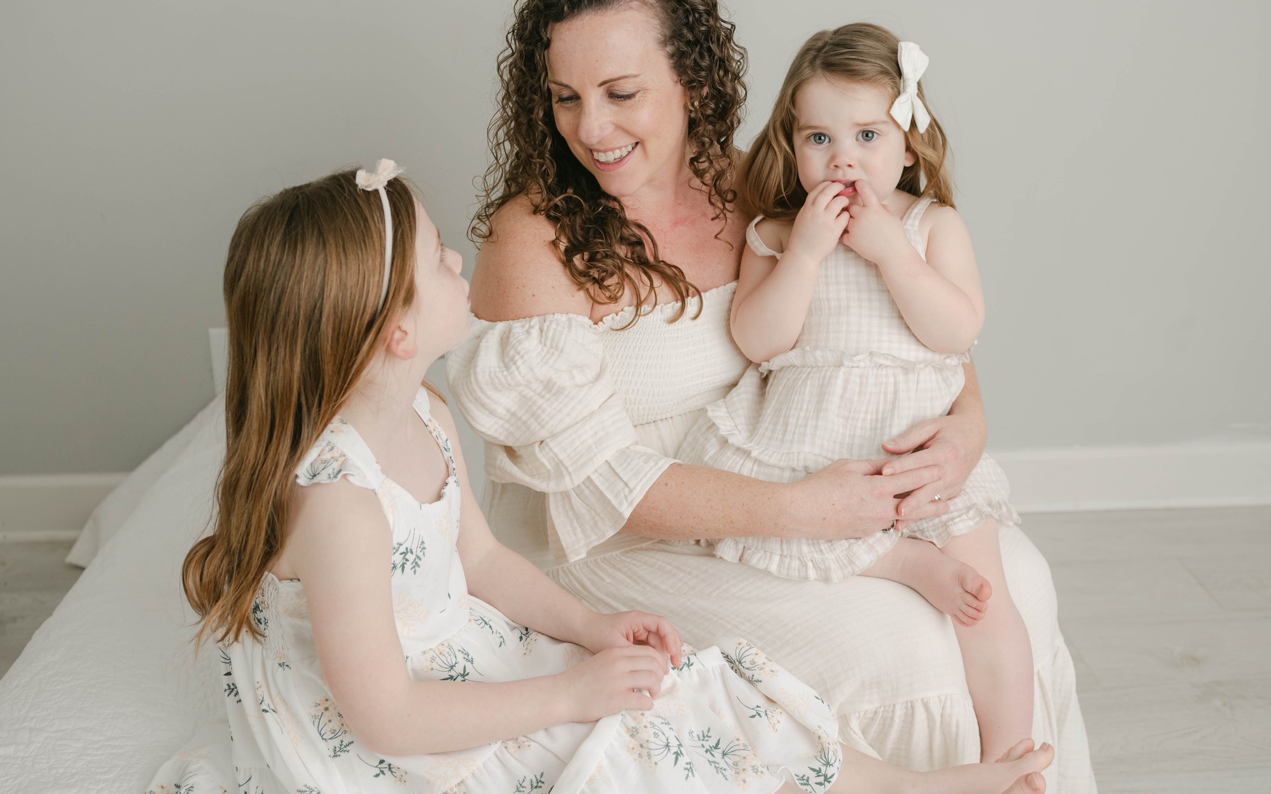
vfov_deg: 32.6
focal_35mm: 39
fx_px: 1351
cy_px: 301
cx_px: 630
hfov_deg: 50.4
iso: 320
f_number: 3.5
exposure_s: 1/200
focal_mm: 27
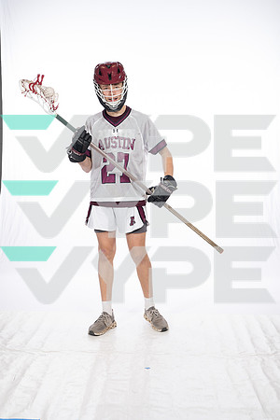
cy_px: 210
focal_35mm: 50
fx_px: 583
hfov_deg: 27.0
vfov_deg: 39.6
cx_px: 140
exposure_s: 1/250
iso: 640
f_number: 7.1
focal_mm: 50
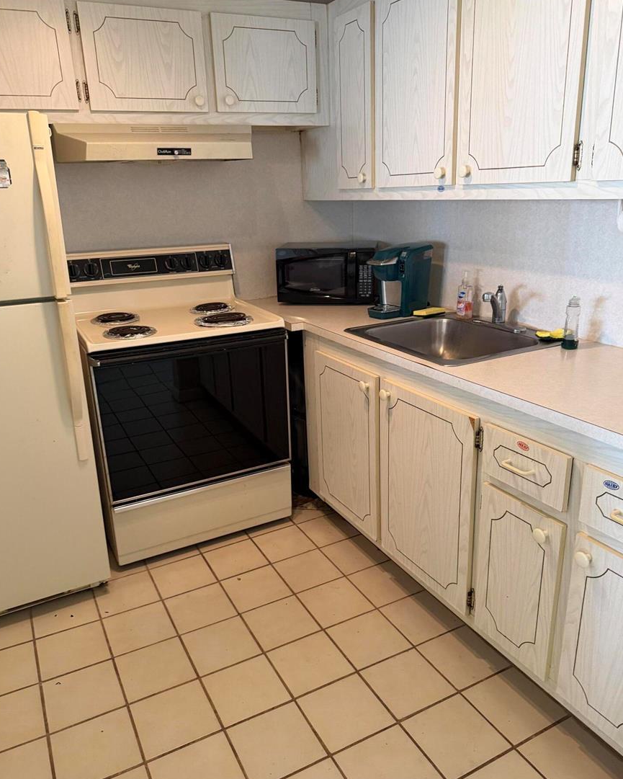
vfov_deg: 66.0
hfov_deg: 54.9
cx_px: 313
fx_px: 599
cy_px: 392
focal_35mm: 26
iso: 400
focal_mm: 6.76
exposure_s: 1/60
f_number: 1.78
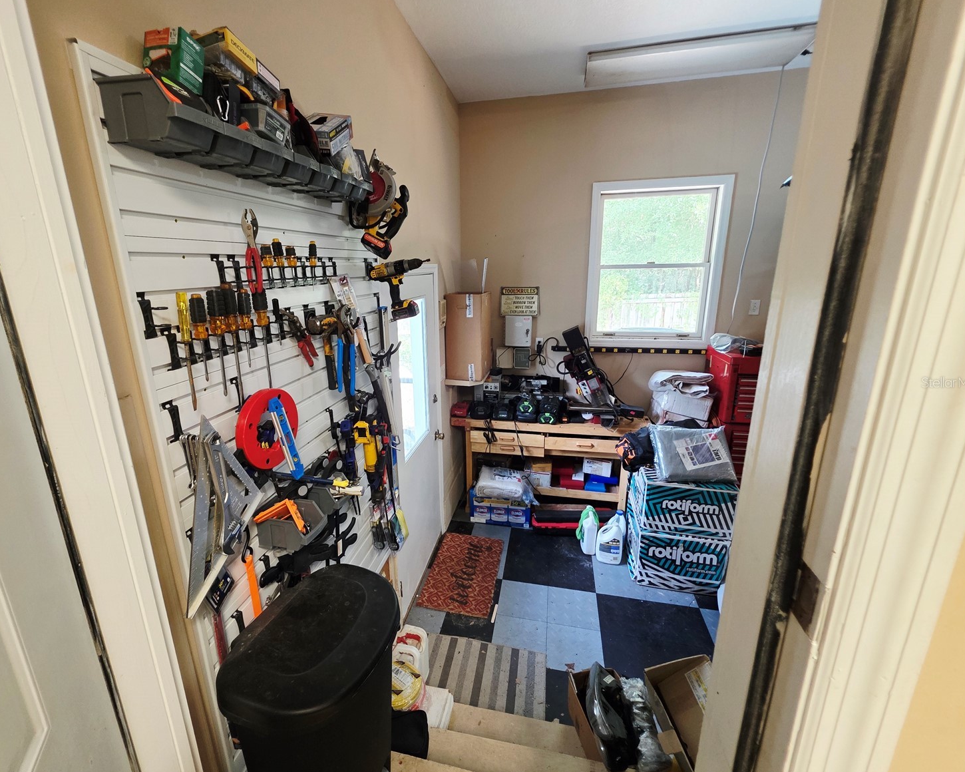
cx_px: 452
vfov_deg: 88.0
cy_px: 382
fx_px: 400
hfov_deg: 100.6
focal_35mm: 14
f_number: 1.9
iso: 320
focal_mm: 2.2
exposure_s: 1/60
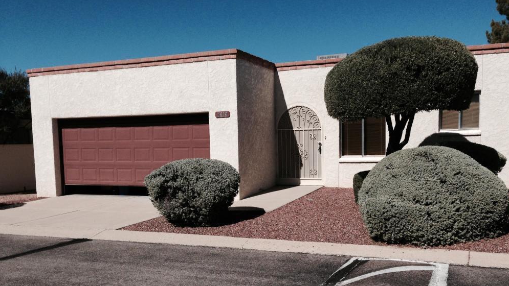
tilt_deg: -6.8
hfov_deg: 54.0
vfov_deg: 31.8
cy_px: 182
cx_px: 260
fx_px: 499
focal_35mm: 37
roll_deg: +0.9
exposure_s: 1/3623
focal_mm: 4.12
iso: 50
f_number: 2.4
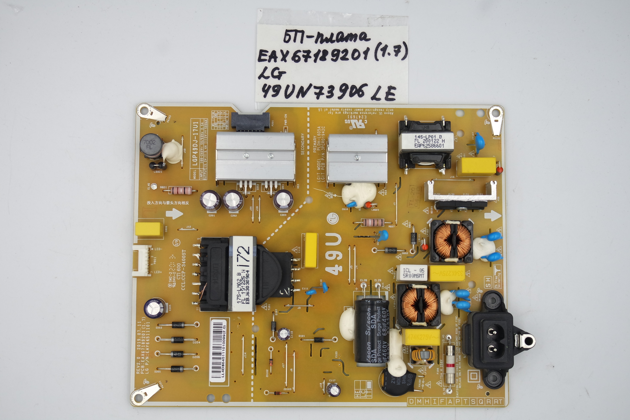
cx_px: 315
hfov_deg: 36.9
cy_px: 210
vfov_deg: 25.1
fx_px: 945
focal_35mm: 54
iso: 200
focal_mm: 20
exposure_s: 1/125
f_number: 5
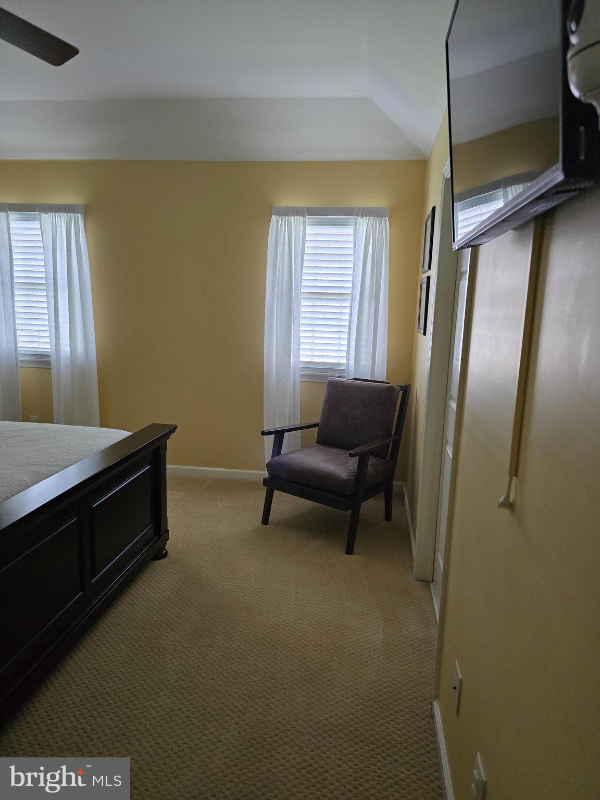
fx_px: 532
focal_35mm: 23
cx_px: 300
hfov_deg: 58.9
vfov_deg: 73.9
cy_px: 400
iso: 640
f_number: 1.7
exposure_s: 1/120
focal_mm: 6.3
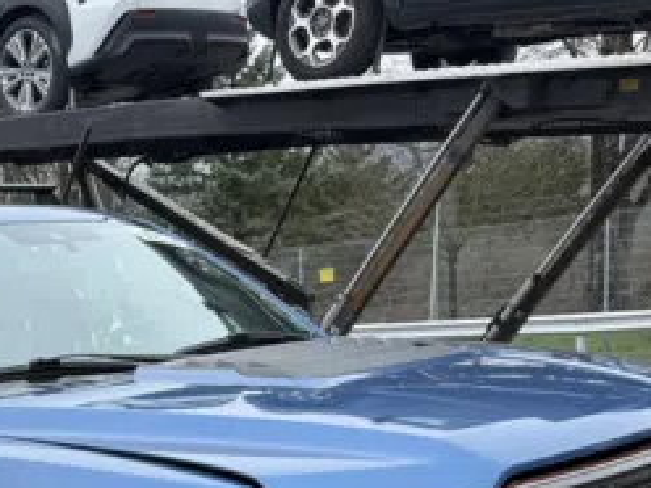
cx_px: 29
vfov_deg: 21.7
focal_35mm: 62
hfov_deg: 29.5
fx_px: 1166
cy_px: 603
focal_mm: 6.76
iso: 80
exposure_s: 1/1437
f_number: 1.78
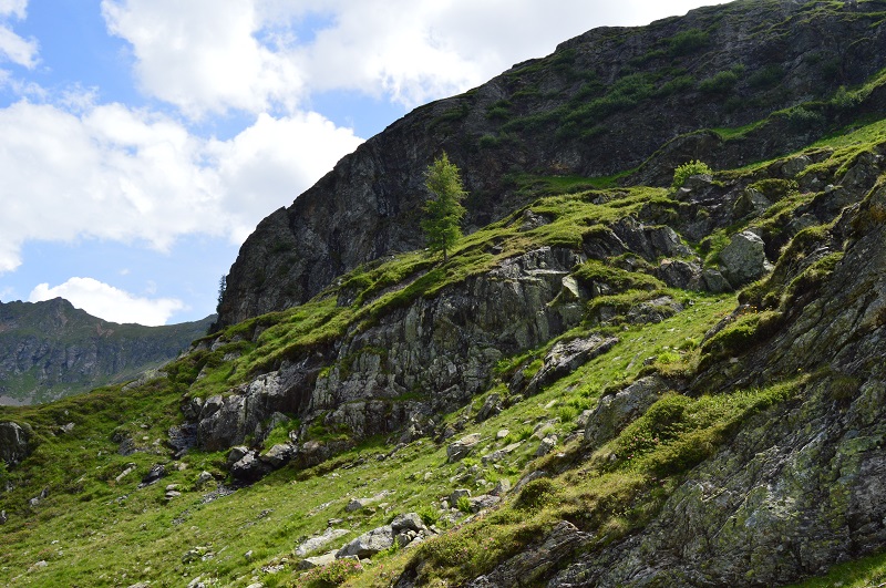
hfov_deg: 57.3
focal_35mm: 33
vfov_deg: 39.9
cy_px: 294
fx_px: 811
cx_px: 443
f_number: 11
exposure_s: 1/400
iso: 400
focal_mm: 22
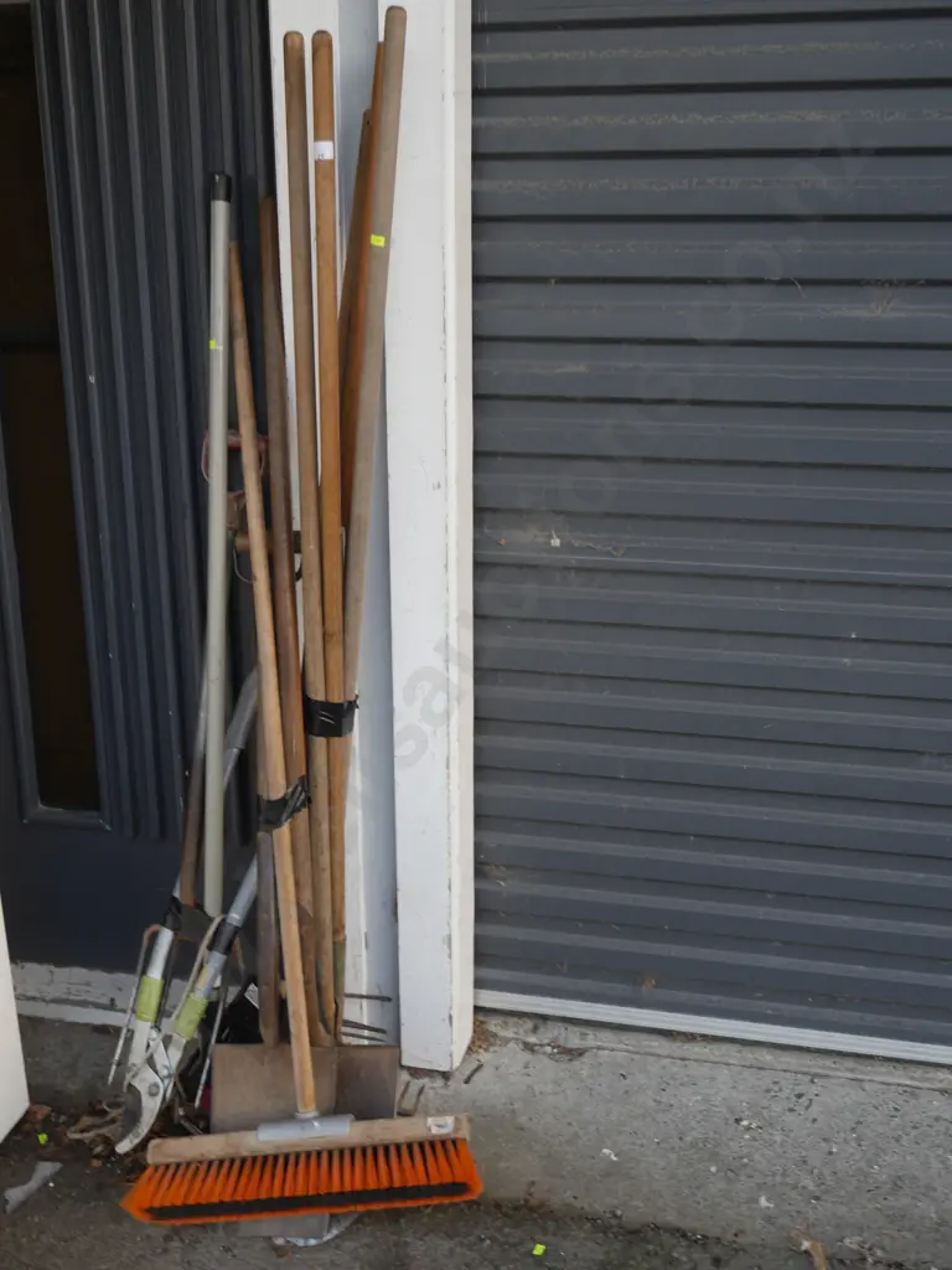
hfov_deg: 37.7
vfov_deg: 49.0
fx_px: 1393
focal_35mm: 38
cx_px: 476
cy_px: 635
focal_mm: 19
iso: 200
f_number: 4.1
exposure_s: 1/100
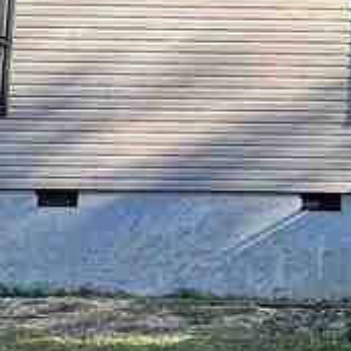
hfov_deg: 15.6
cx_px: 730
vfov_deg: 20.2
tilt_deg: +4.6
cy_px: 85
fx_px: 975
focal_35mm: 85
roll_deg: -1.5
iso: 32
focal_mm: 1.57
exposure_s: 1/267
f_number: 1.8
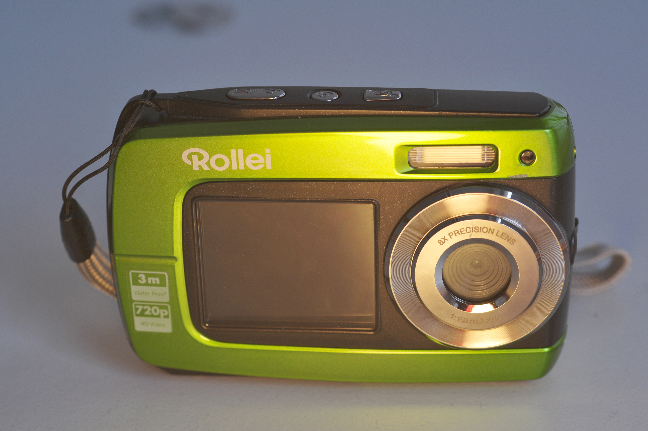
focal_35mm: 75
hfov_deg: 27.0
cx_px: 324
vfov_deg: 18.1
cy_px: 216
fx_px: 1348
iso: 200
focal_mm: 50
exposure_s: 1/60
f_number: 6.3
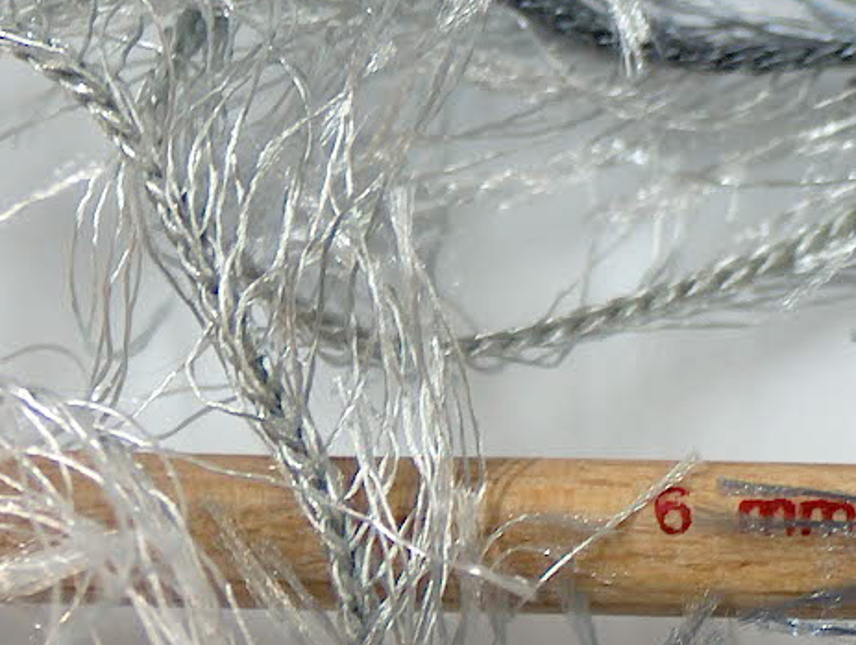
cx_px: 799
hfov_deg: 7.1
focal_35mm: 277
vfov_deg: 5.4
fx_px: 6862
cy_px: 534
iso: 100
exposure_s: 1/2.58
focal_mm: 20.29
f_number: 2.9
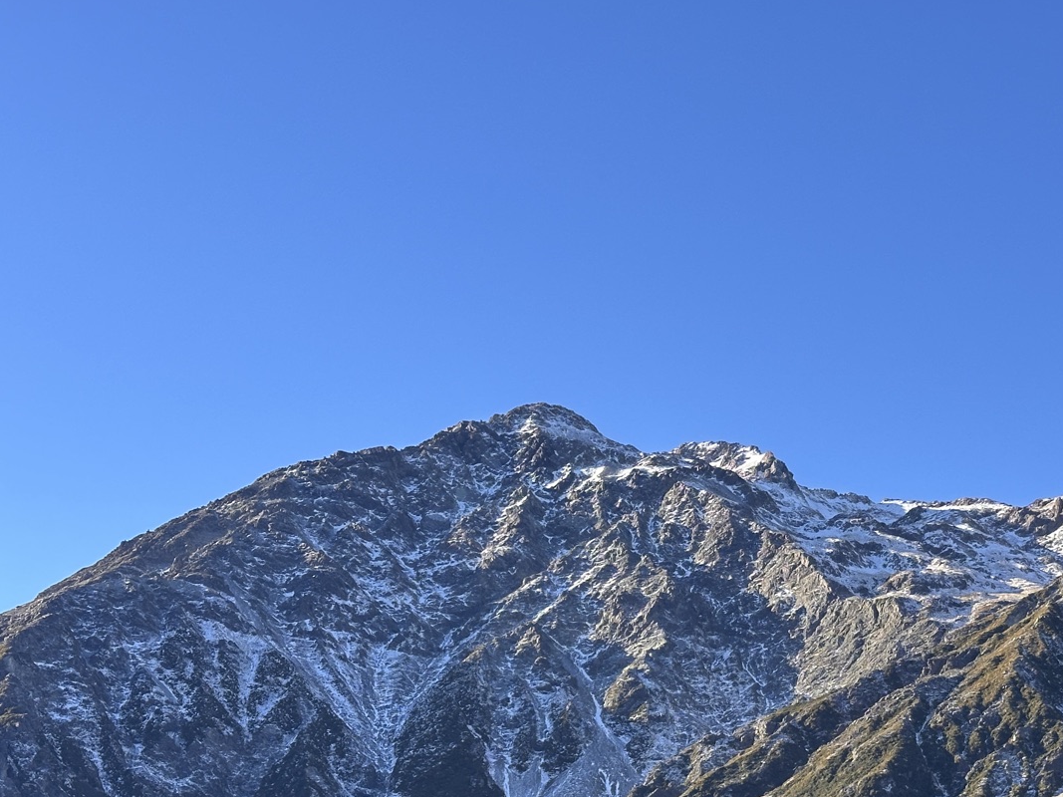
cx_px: 796
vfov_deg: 20.3
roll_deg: -0.6
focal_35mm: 72
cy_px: 584
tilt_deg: +17.4
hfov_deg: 26.7
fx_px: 2211
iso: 64
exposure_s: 1/1667
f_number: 1.78
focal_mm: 6.86
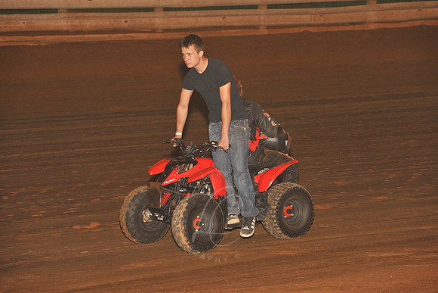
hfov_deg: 14.2
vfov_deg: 9.5
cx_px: 219
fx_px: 1764
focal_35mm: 145
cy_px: 146
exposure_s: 1/250
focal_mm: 145
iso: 1000
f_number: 6.3
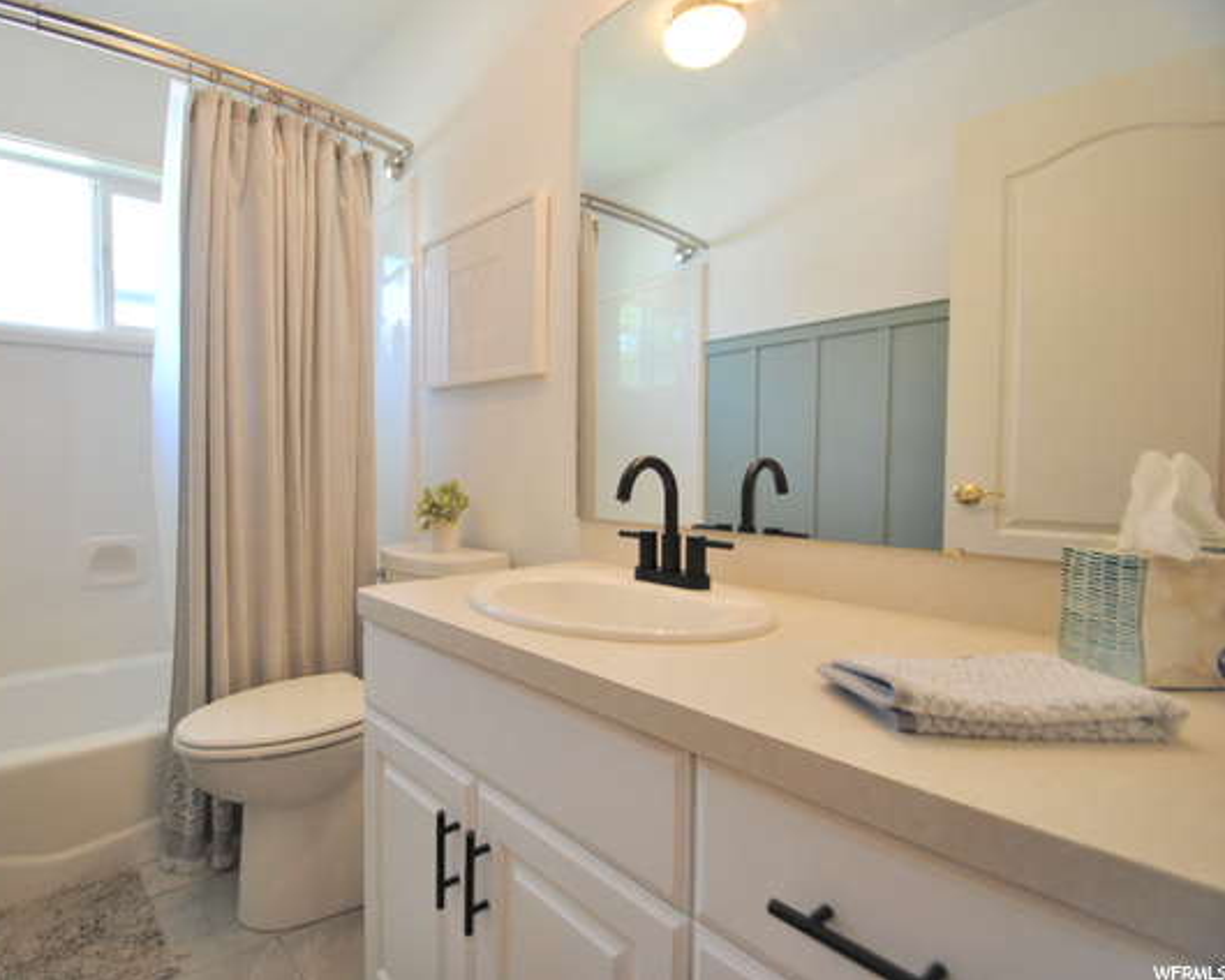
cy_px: 488
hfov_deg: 88.5
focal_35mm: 17
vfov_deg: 77.0
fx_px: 616
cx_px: 488
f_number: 3.5
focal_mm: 10
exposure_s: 1/60
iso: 360
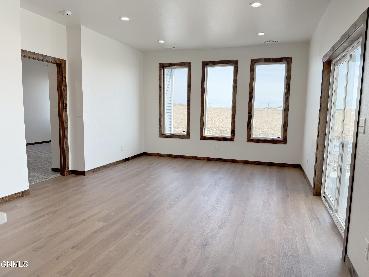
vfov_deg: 56.8
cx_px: 184
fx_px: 256
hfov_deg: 71.6
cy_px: 138
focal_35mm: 24
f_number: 1.78
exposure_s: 1/457
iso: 80
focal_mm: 6.76
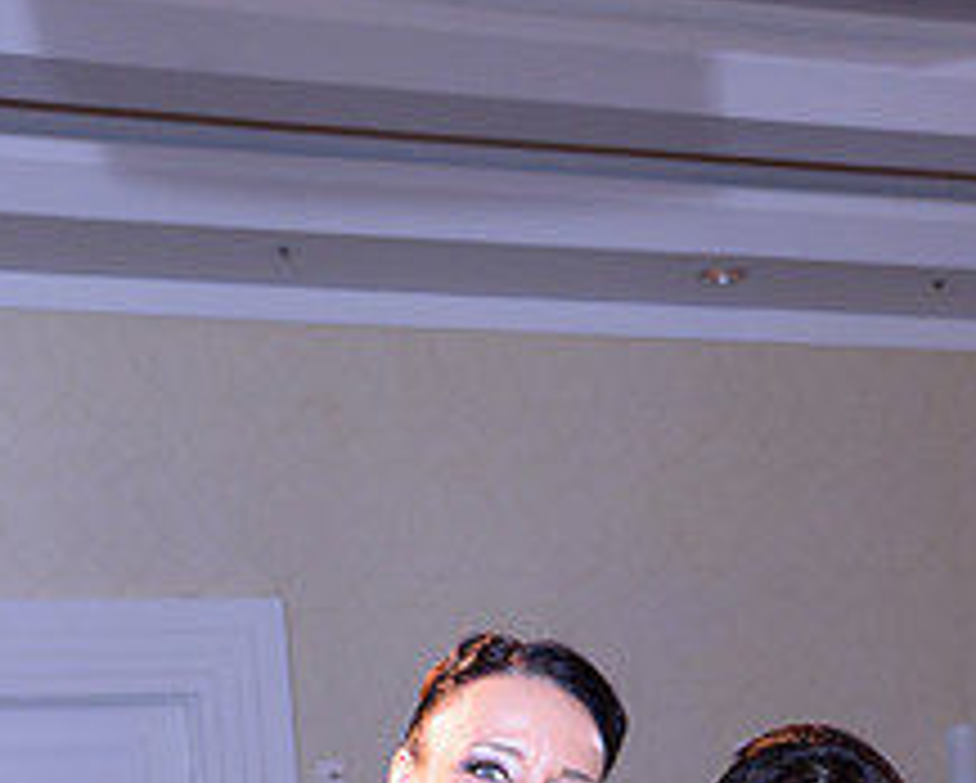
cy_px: 1192
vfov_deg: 17.2
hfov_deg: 23.5
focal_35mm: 80
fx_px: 2313
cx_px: 776
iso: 1250
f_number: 4.5
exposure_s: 1/250
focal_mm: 32
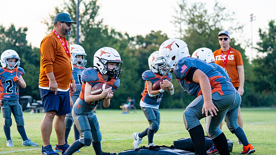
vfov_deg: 12.6
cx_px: 131
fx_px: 702
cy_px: 84
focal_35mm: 96
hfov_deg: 22.2
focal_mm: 70
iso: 640
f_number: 2.8
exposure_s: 1/1250
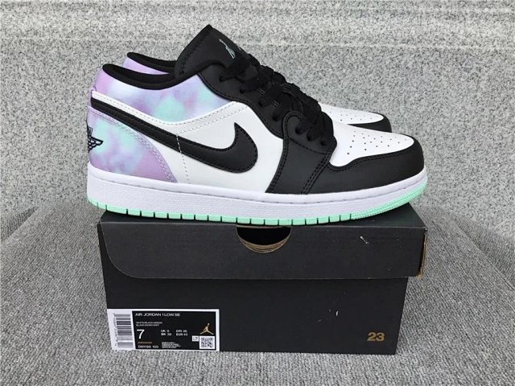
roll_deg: -0.8
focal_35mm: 31
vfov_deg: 45.4
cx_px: 258
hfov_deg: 58.4
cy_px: 193
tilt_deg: -19.9
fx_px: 461
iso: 25
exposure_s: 1/311
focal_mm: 3.3
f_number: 2.4
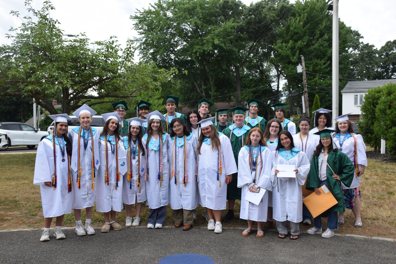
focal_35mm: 34
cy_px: 132
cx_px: 198
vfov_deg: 38.4
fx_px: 380
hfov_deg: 55.1
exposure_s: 1/250
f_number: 8
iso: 400
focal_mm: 23
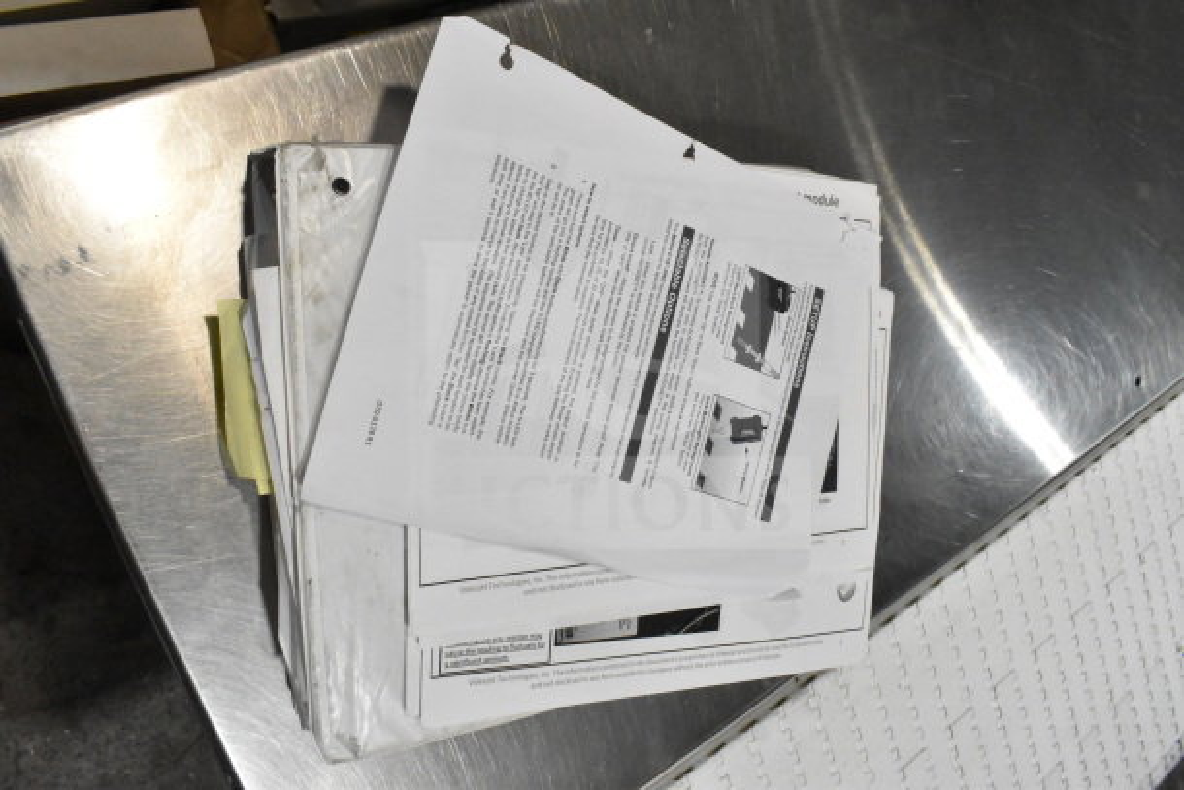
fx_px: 987
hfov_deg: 61.9
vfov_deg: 43.6
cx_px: 592
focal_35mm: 30
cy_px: 395
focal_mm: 20
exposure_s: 1/640
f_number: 13
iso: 6400
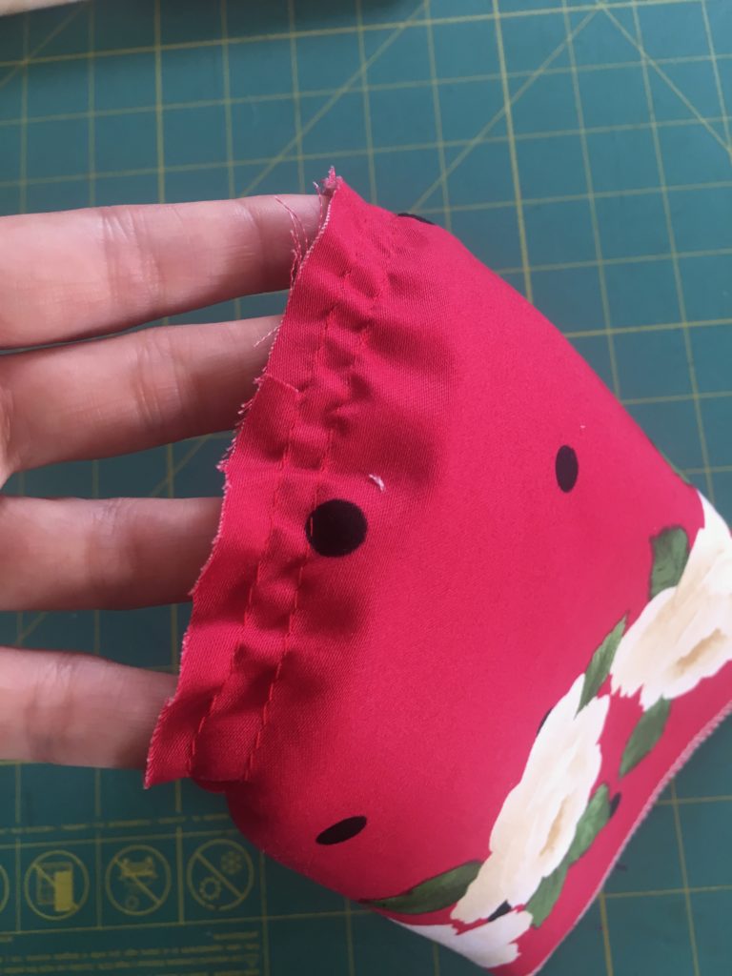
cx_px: 366
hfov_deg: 48.2
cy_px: 488
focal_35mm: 29
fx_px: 818
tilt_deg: -76.8
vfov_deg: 61.7
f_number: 2.2
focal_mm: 4.15
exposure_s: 1/30
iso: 50
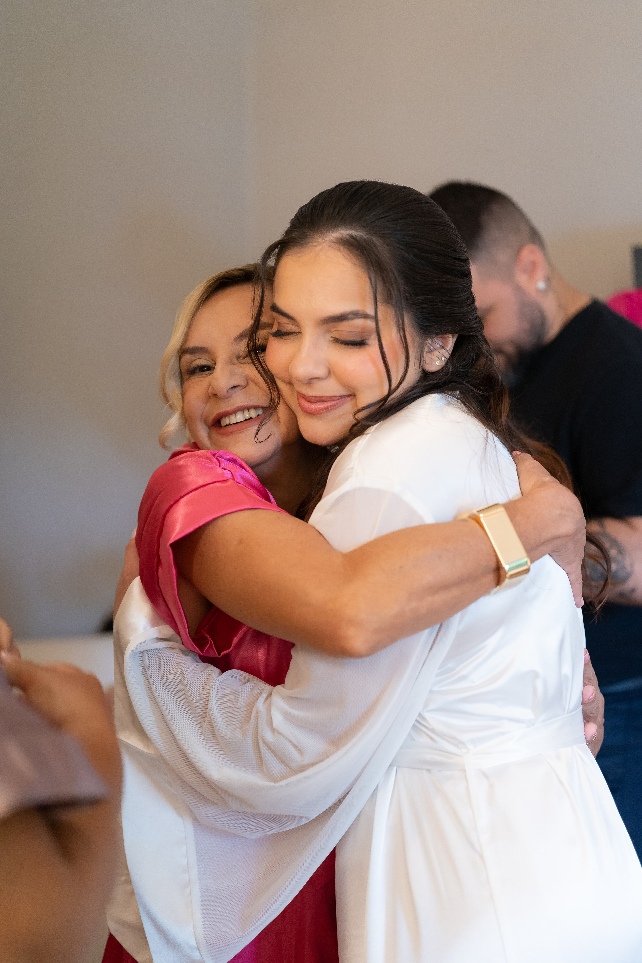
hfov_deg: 27.0
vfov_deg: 39.6
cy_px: 482
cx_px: 321
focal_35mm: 50
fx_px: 1337
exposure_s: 1/320
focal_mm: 50
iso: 2000
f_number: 2
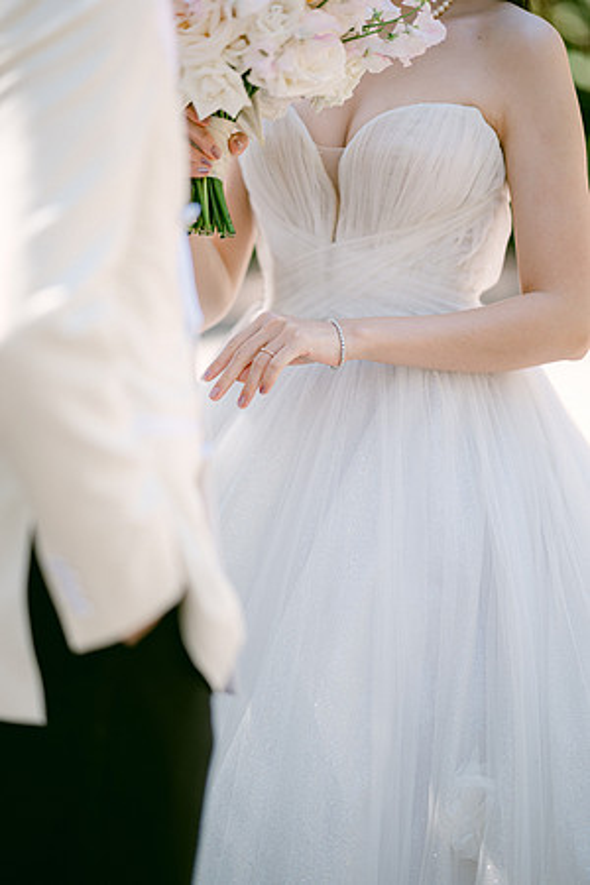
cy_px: 442
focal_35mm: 105
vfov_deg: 19.5
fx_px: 2581
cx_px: 295
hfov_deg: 13.0
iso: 64
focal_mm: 105
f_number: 1.4
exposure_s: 1/1250
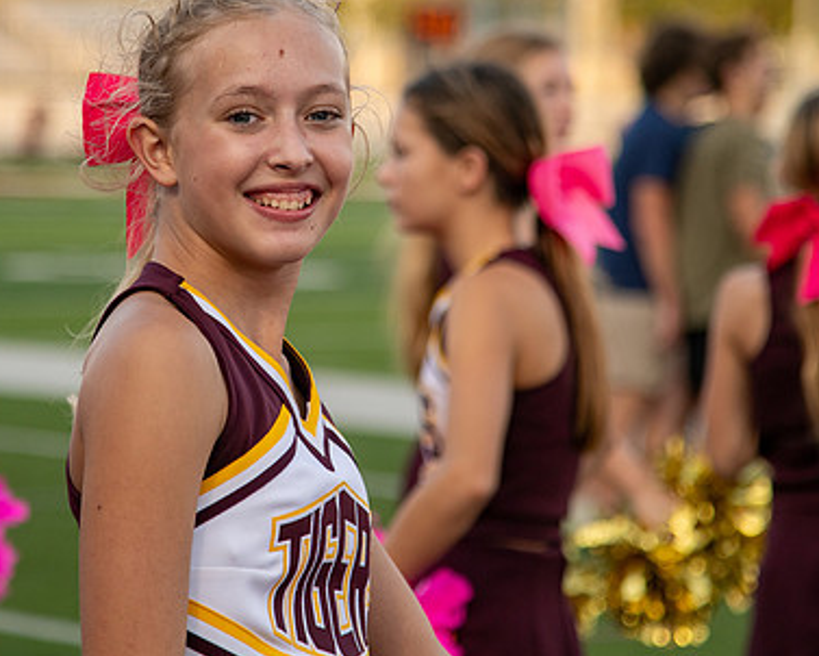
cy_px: 194
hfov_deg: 9.1
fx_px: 5141
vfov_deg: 7.3
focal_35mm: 212
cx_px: 290
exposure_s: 1/1000
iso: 320
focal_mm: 120
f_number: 4
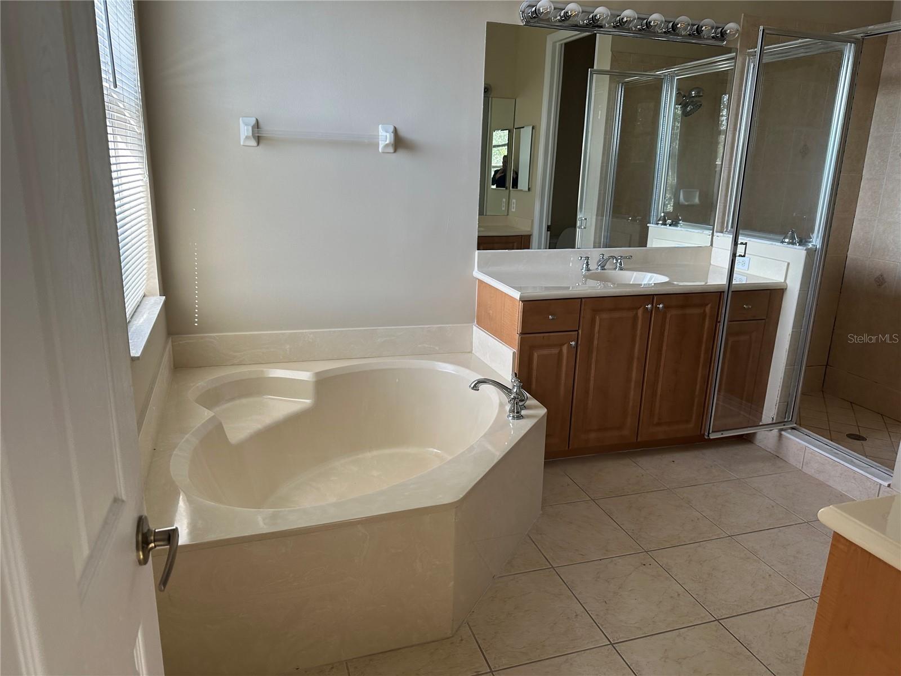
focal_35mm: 24
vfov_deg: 56.8
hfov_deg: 71.6
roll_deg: -1.6
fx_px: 625
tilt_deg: -15.5
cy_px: 338
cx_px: 450
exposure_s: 1/122
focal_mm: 6.86
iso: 125
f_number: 1.78
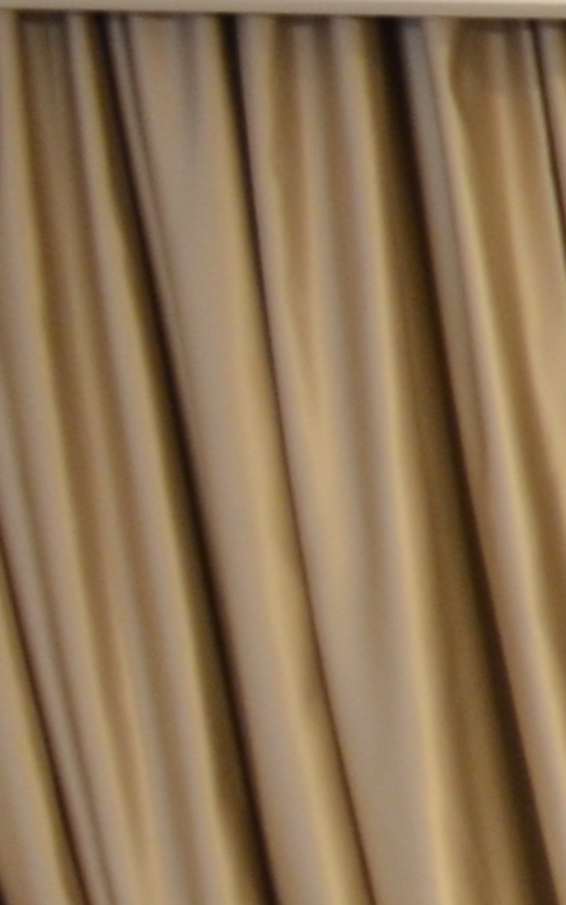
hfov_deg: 5.7
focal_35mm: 190
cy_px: 1401
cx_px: 2490
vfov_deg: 10.6
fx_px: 4689
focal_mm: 18
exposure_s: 1/10
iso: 500
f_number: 3.5
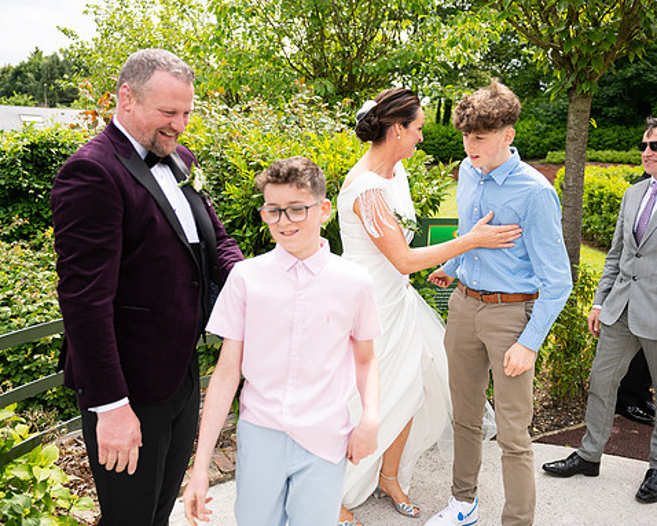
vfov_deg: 44.6
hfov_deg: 54.2
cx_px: 342
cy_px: 262
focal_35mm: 33
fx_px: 642
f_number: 3.5
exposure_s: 1/2000
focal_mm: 29
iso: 250
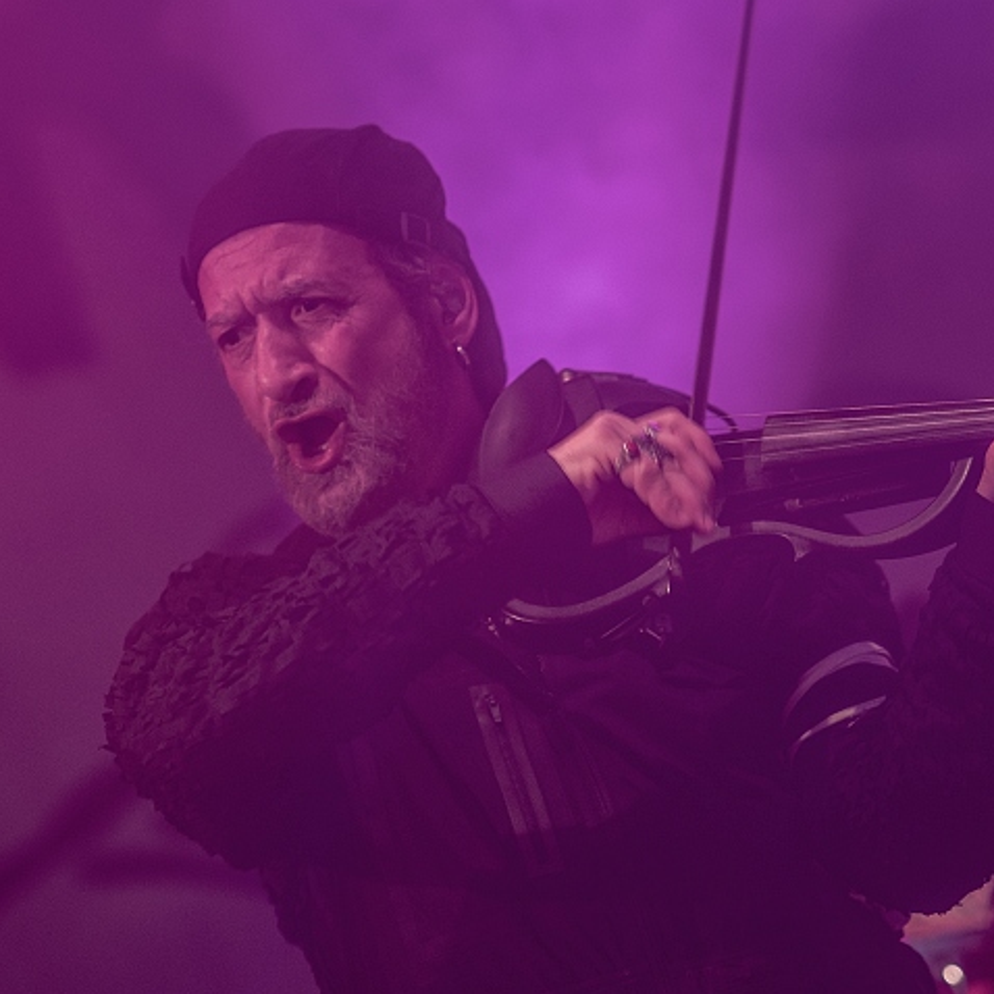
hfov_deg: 5.9
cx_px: 416
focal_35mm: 298
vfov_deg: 5.9
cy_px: 497
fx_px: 9670
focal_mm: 155
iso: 640
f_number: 2.8
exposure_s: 1/100
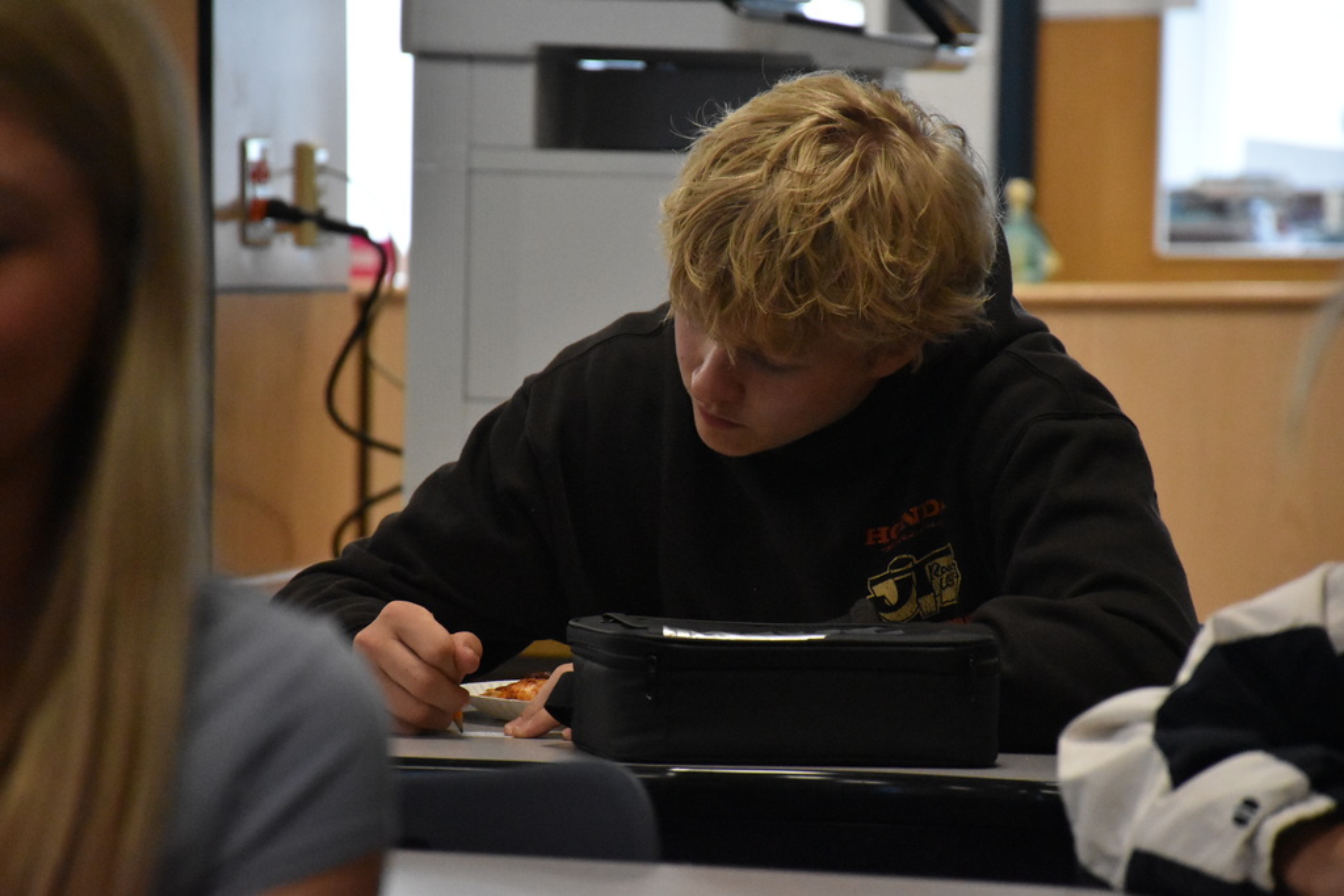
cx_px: 672
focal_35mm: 210
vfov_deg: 6.5
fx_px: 7841
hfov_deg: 9.8
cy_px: 448
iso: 6400
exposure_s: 1/400
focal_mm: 140
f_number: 5.6
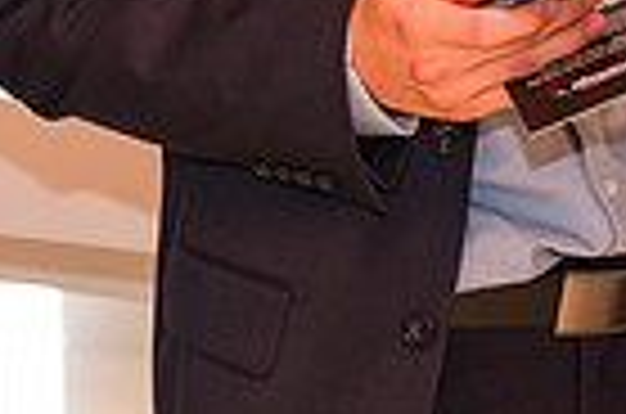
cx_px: 576
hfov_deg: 7.9
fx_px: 4493
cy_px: -243
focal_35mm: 259
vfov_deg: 5.2
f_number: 3.2
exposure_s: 1/200
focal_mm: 62
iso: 400
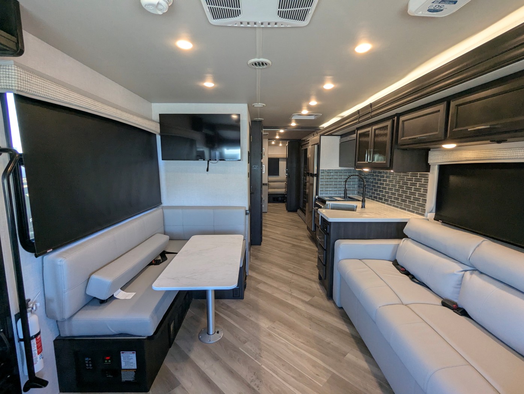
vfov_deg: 78.2
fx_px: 243
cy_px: 197
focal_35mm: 16
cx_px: 262
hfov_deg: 94.4
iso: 226
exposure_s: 1/121
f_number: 2.2
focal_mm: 2.35
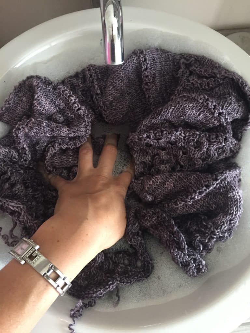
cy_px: 166
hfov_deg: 48.2
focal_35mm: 29
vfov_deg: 61.7
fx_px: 279
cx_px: 125
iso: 250
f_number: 2.2
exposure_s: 1/17
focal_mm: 4.15
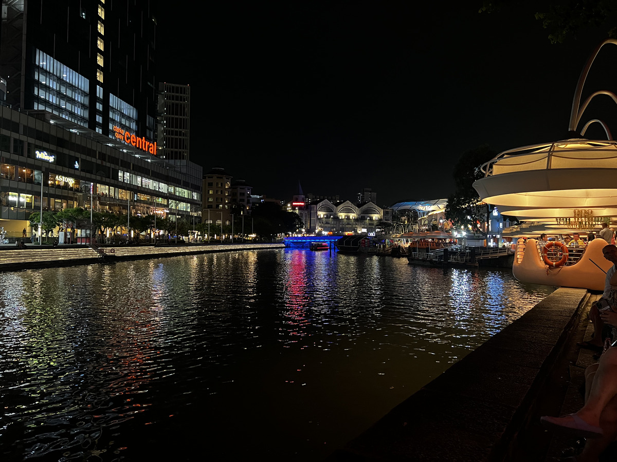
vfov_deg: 53.1
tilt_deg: +1.2
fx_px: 463
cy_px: 231
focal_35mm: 26
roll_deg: -0.6
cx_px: 308
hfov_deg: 67.3
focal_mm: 5.7
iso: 500
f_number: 1.5
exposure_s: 1/25
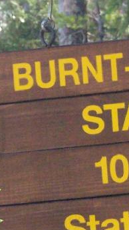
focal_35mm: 551
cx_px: 250
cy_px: 114
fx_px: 3351
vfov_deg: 3.9
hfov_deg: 2.2
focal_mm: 21.2
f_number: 3.2
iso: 400
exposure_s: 1/800
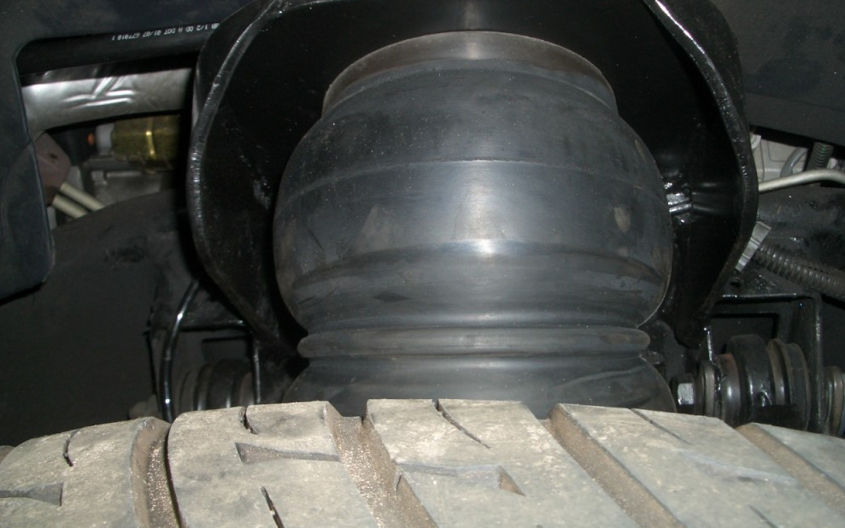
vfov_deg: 28.6
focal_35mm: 45
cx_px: 422
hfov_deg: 44.4
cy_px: 276
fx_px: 1036
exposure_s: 1/60
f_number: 4.6
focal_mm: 6.8
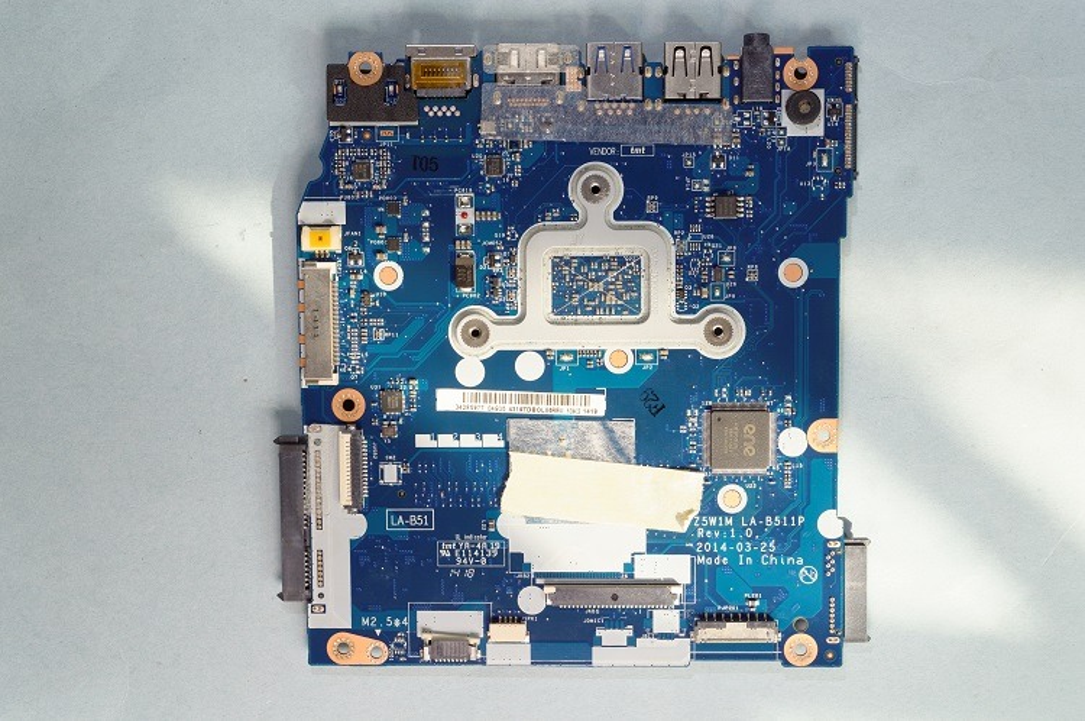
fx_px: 1445
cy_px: 360
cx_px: 542
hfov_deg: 41.2
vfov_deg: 28.0
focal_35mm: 48
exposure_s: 1/13
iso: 100
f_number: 8
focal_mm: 32
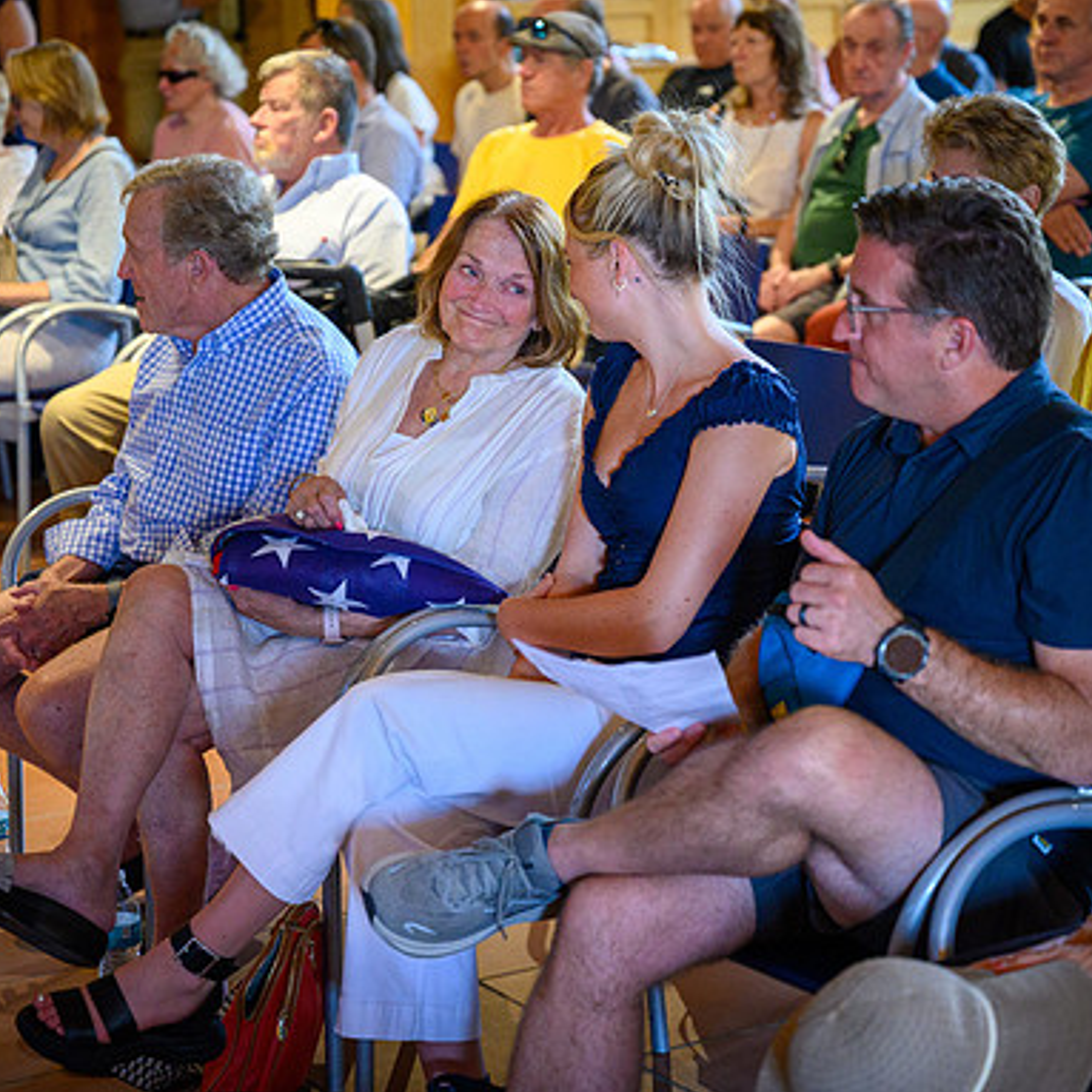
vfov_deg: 19.3
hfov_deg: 19.3
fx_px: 3212
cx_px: 553
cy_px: 547
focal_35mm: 90
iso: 4000
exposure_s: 1/400
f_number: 2.8
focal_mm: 70
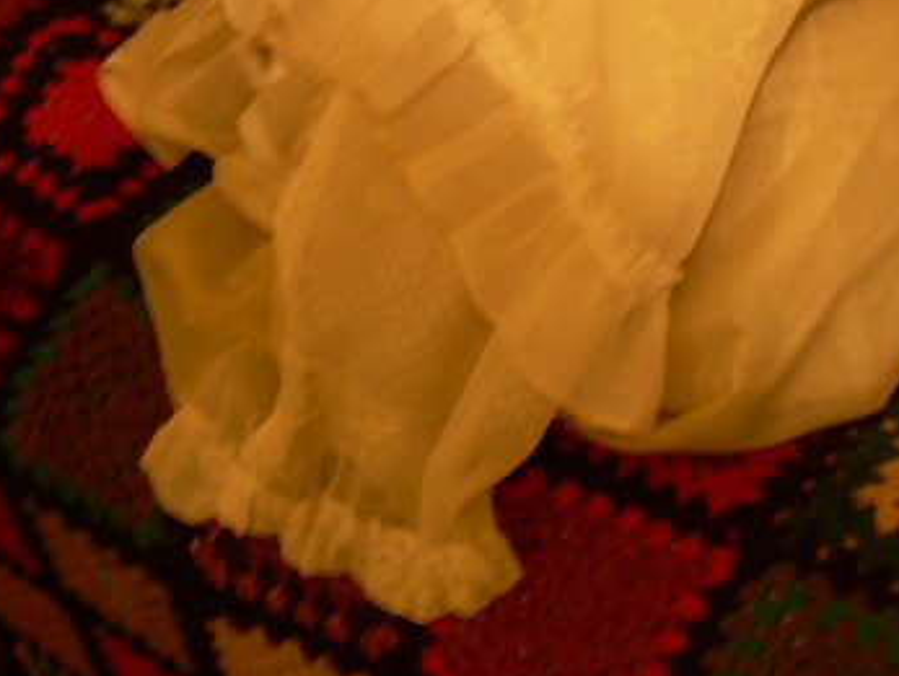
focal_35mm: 70
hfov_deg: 27.1
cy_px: 62
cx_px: 754
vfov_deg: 20.6
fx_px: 1820
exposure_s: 1/2.6
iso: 59
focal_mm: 6.3
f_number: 2.8
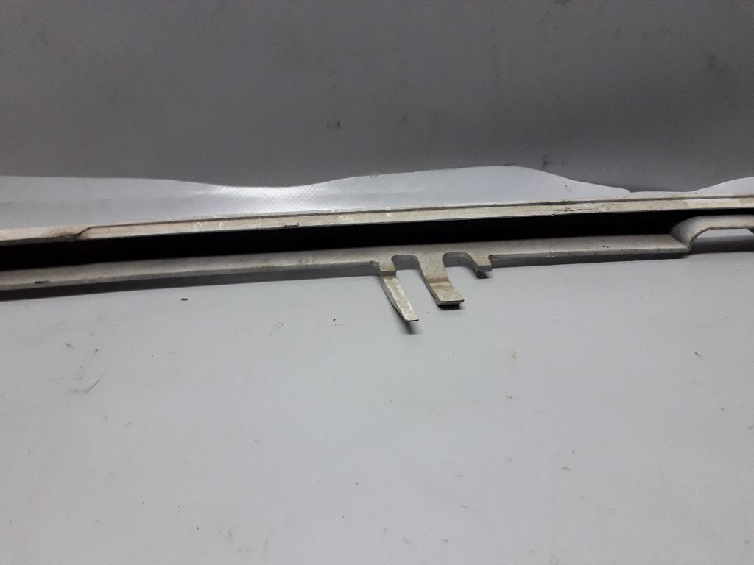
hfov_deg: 65.3
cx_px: 377
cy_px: 282
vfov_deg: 51.4
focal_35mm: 27
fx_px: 588
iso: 200
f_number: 1.9
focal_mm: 3.6
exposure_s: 1/50
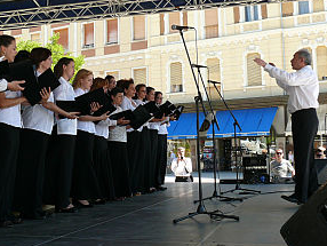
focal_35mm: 55
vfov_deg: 26.4
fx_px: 520
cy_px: 78
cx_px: 117
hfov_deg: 34.7
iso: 100
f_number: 4
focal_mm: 7.4
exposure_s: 1/200
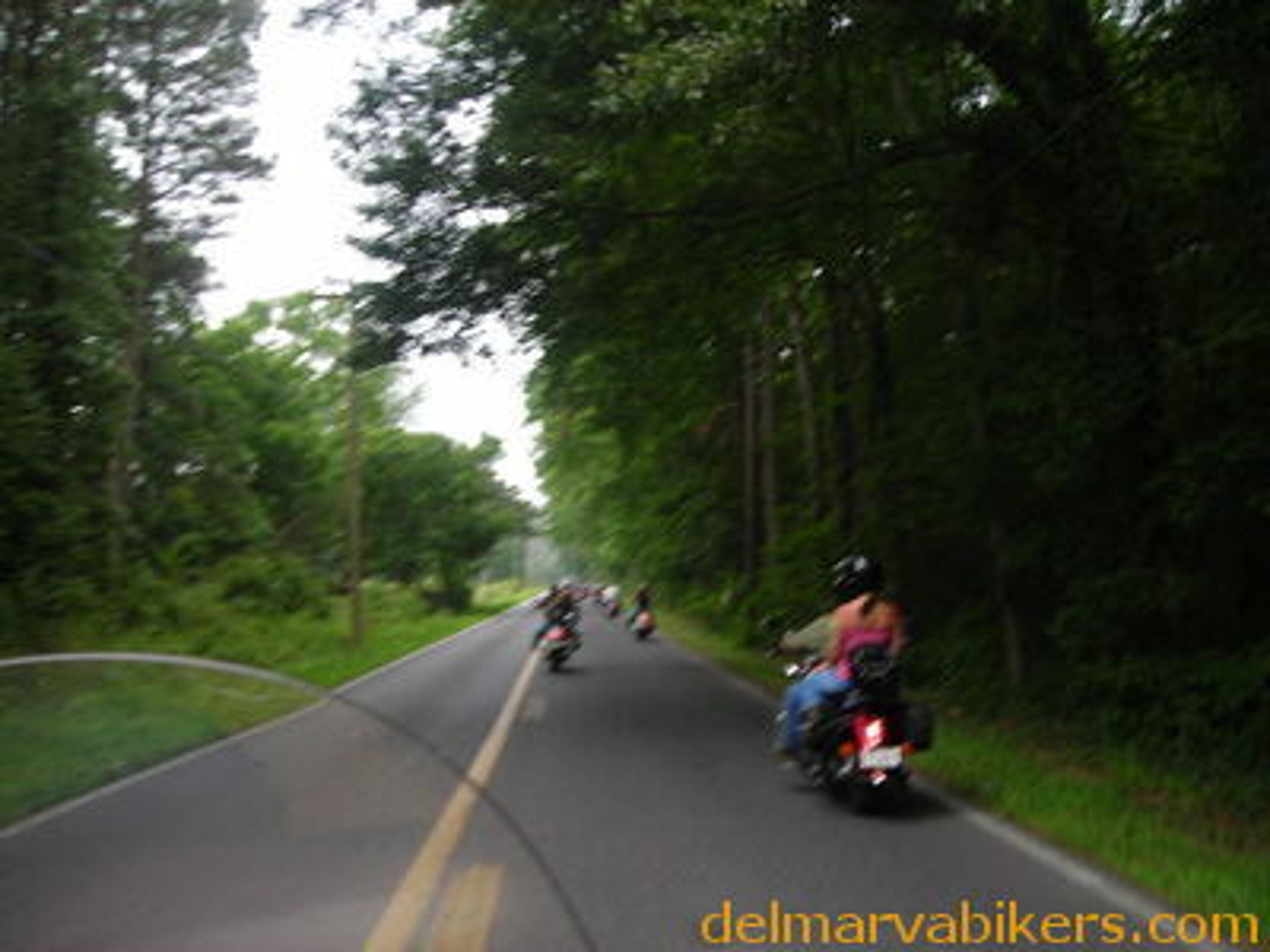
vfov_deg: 37.7
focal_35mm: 38
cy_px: 476
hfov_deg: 49.0
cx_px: 635
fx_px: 1394
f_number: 3.2
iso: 50
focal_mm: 6.3
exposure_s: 1/150
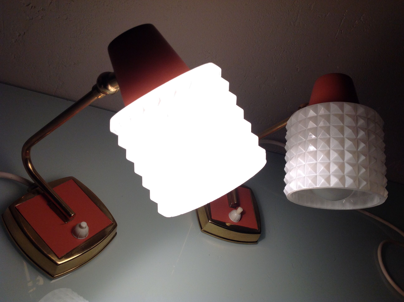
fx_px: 408
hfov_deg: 52.7
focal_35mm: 35
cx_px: 202
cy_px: 151
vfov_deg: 40.6
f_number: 2.4
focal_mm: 4.28
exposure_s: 1/100
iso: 80
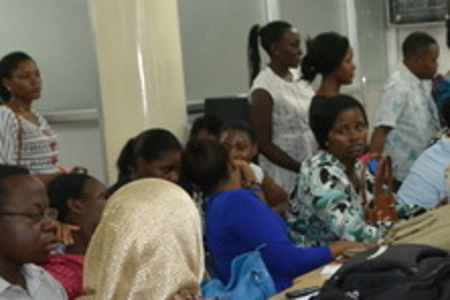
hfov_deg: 24.8
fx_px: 975
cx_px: 448
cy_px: 145
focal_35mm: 78
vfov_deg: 17.5
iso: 2500
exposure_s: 1/60
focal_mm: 18
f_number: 3.5
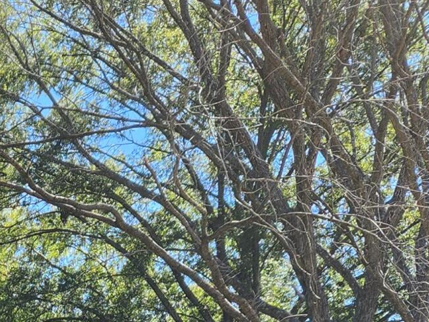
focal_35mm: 105
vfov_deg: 12.0
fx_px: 1302
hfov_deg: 16.2
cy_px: 711
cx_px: -314
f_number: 1.8
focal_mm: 5.4
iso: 20
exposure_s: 1/483
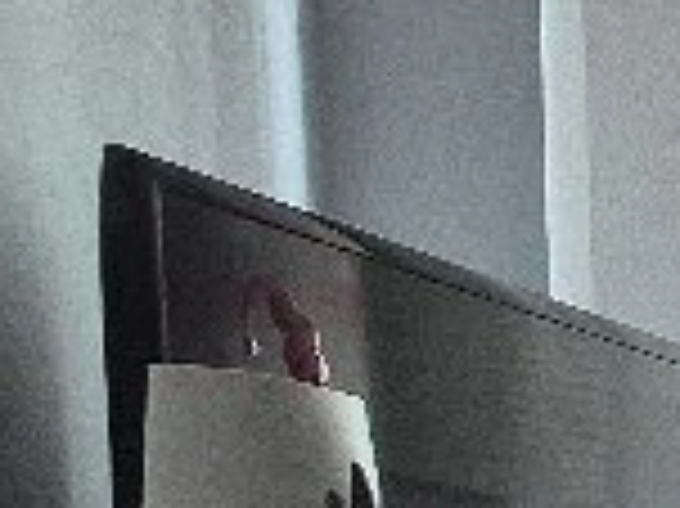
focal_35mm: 86
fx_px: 1688
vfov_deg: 14.3
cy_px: 1020
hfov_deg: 12.0
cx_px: 1977
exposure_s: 1/50
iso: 400
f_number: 2.2
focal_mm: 1.74
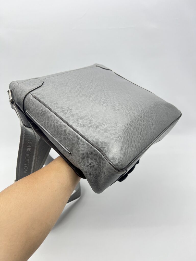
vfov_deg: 67.3
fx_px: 196
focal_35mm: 26
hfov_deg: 53.1
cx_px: 98
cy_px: 130
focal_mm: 5.7
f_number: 1.5
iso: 40
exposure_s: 1/100
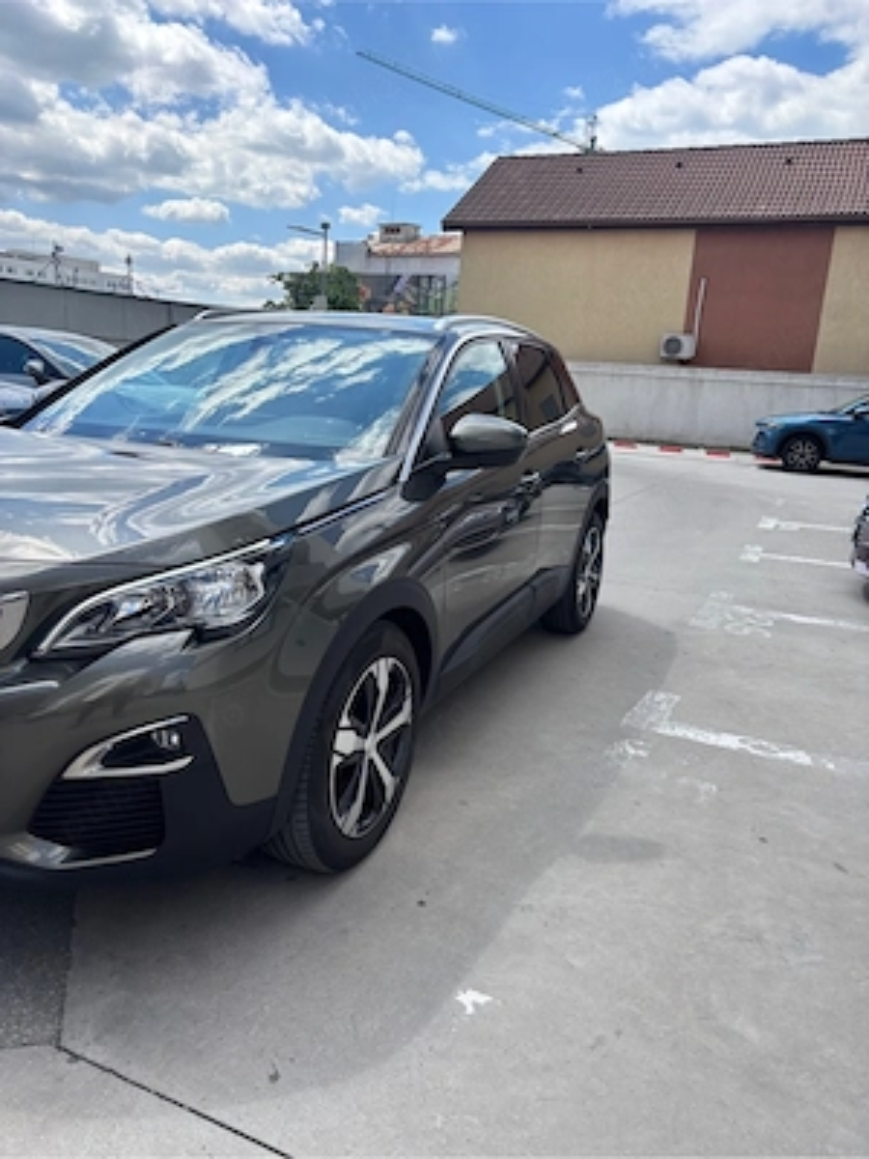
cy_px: 580
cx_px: 434
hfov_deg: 53.1
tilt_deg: -13.1
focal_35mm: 26
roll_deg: -4.0
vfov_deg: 67.3
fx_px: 870
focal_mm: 5.96
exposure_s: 1/2342
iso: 50
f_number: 1.6
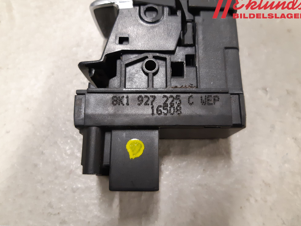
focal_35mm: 27
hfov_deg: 65.3
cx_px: 150
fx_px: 235
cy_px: 110
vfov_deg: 51.3
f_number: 1.7
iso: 320
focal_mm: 3.93
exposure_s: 1/50
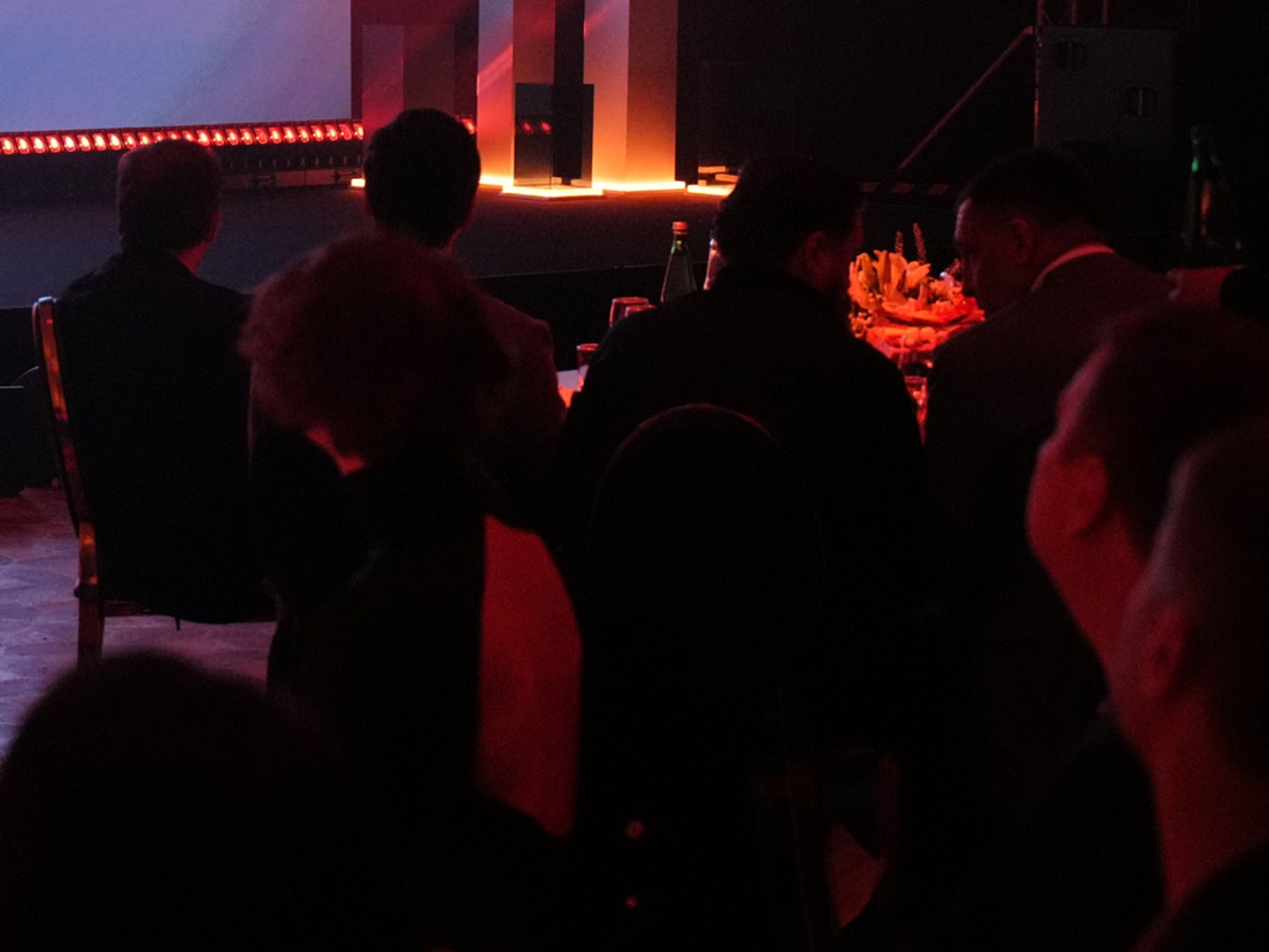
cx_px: -36
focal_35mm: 99
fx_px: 3630
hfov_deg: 19.2
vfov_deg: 14.9
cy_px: 186
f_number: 2.8
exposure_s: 1/320
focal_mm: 38
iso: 4000
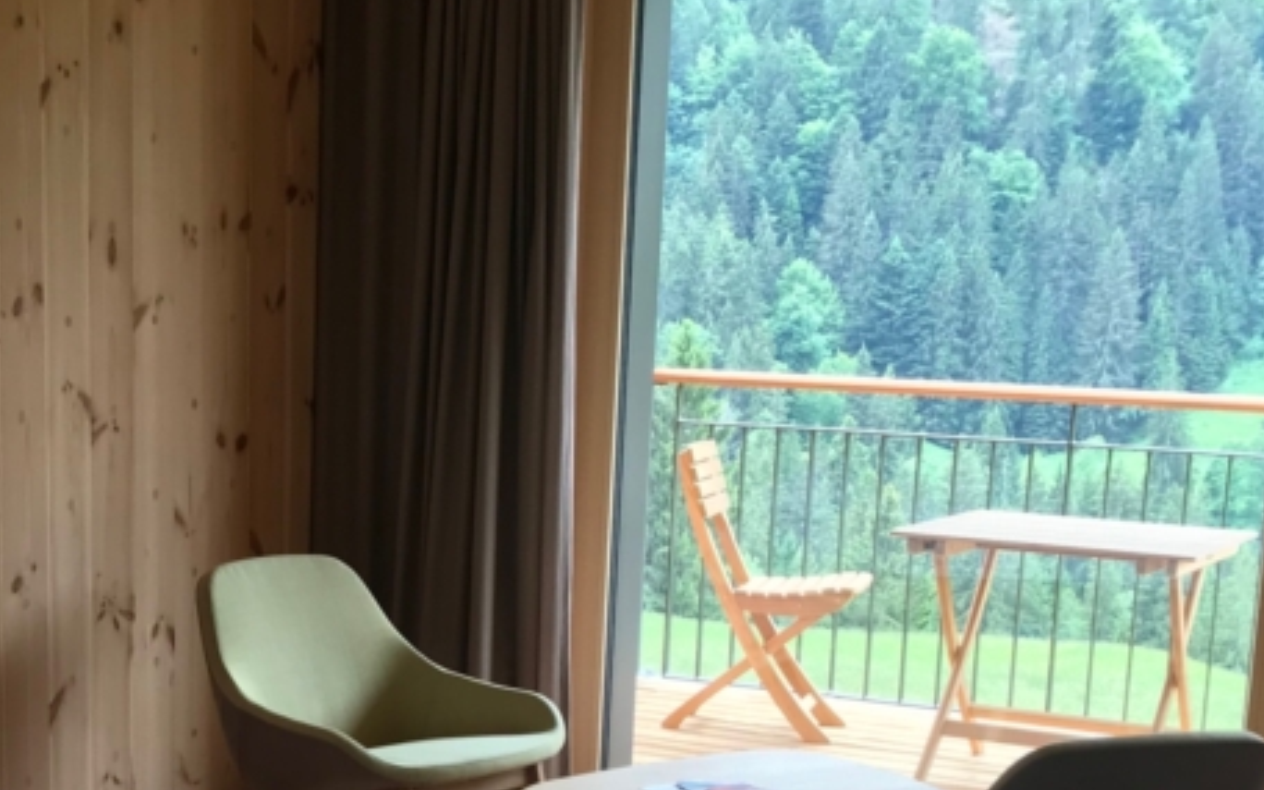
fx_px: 2308
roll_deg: -0.7
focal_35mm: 67
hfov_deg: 30.4
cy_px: 800
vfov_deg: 18.9
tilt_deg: -11.8
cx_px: 430
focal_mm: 3.99
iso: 25
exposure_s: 1/100
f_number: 1.8
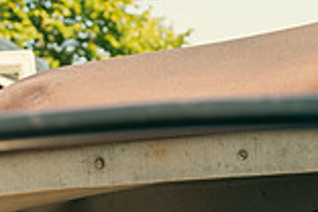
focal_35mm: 119
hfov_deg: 16.9
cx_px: 302
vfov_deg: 10.9
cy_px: 358
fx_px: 1051
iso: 125
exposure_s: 1/400
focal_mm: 32
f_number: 3.5
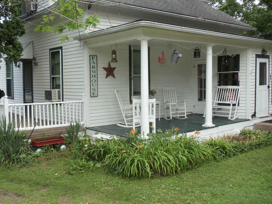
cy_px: 101
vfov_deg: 26.6
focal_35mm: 55
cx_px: 105
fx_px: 432
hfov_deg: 34.8
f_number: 3.5
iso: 100
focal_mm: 6
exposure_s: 1/250
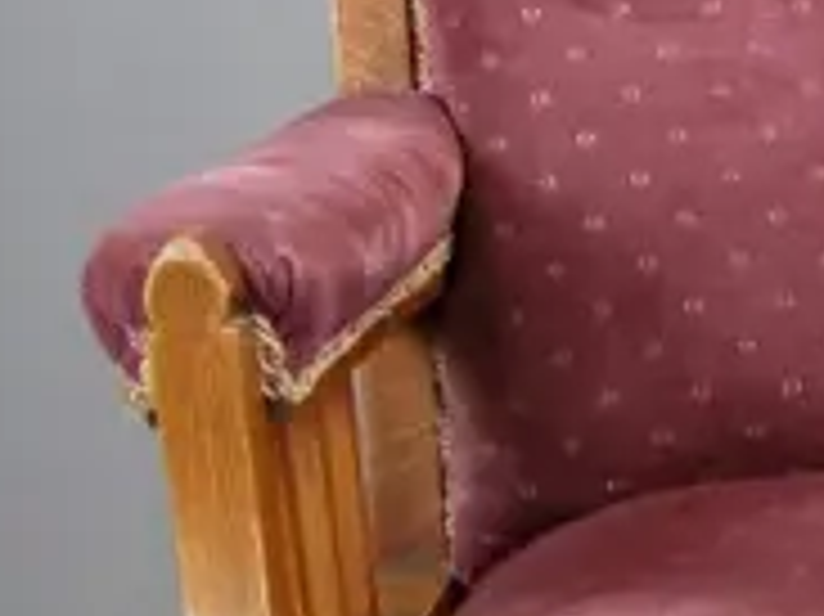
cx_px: 2130
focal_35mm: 190
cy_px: 674
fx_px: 4520
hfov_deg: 9.1
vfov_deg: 7.8
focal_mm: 17
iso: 3200
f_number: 5.6
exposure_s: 1/60
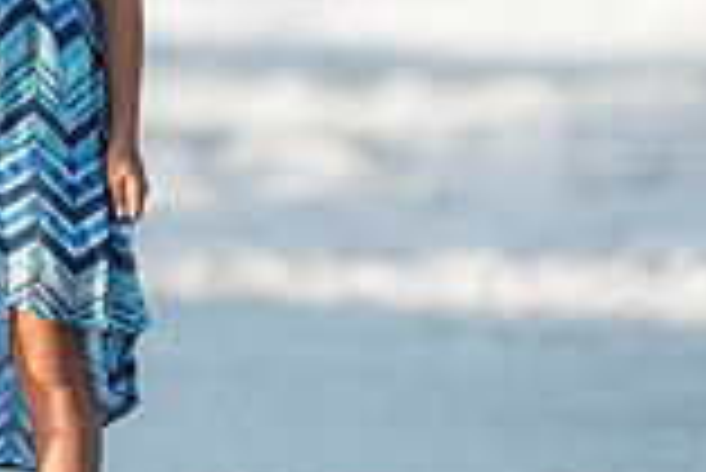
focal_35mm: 738
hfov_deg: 2.8
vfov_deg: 1.9
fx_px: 14486
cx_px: 117
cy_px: -70
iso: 250
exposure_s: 1/4000
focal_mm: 200
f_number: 3.5
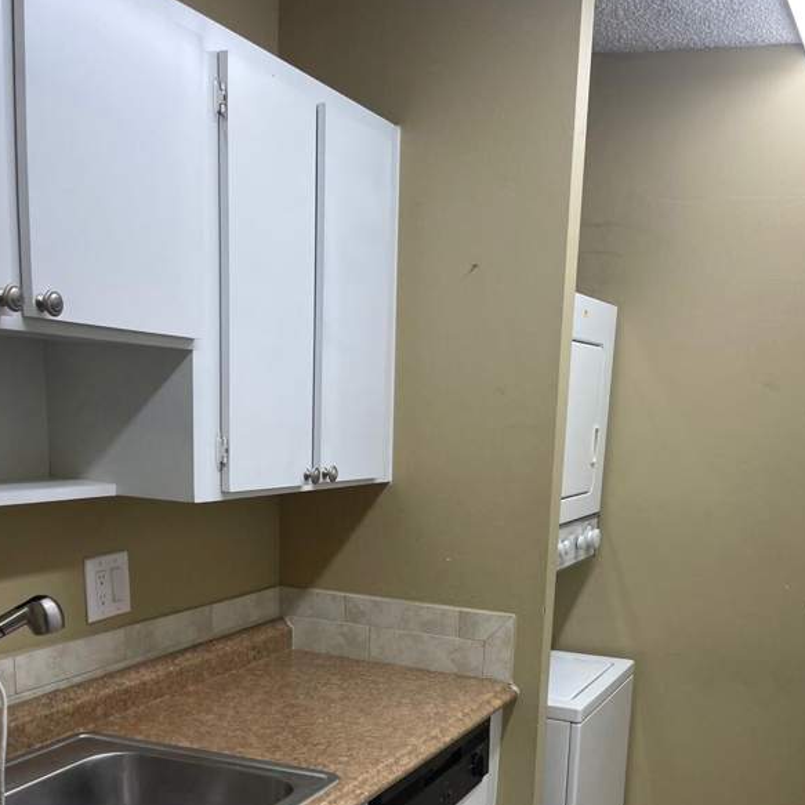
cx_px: 515
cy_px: 678
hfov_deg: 39.7
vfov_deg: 38.1
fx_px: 1105
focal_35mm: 42
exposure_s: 1/120
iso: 50
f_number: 1.6
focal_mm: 5.1
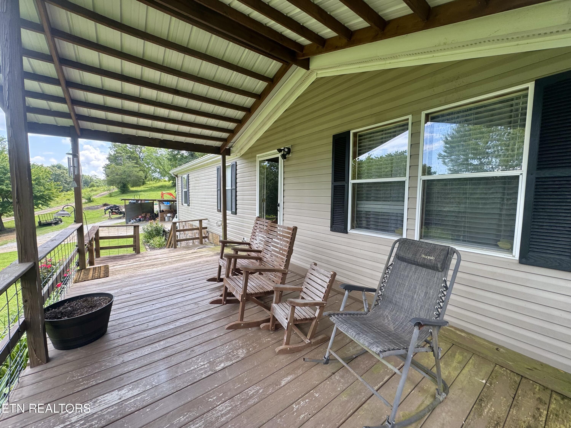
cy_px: 214
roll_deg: -1.0
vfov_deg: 85.7
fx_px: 231
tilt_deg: -5.1
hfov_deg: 102.1
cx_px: 286
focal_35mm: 14
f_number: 2.2
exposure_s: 1/261
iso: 40
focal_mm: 2.22
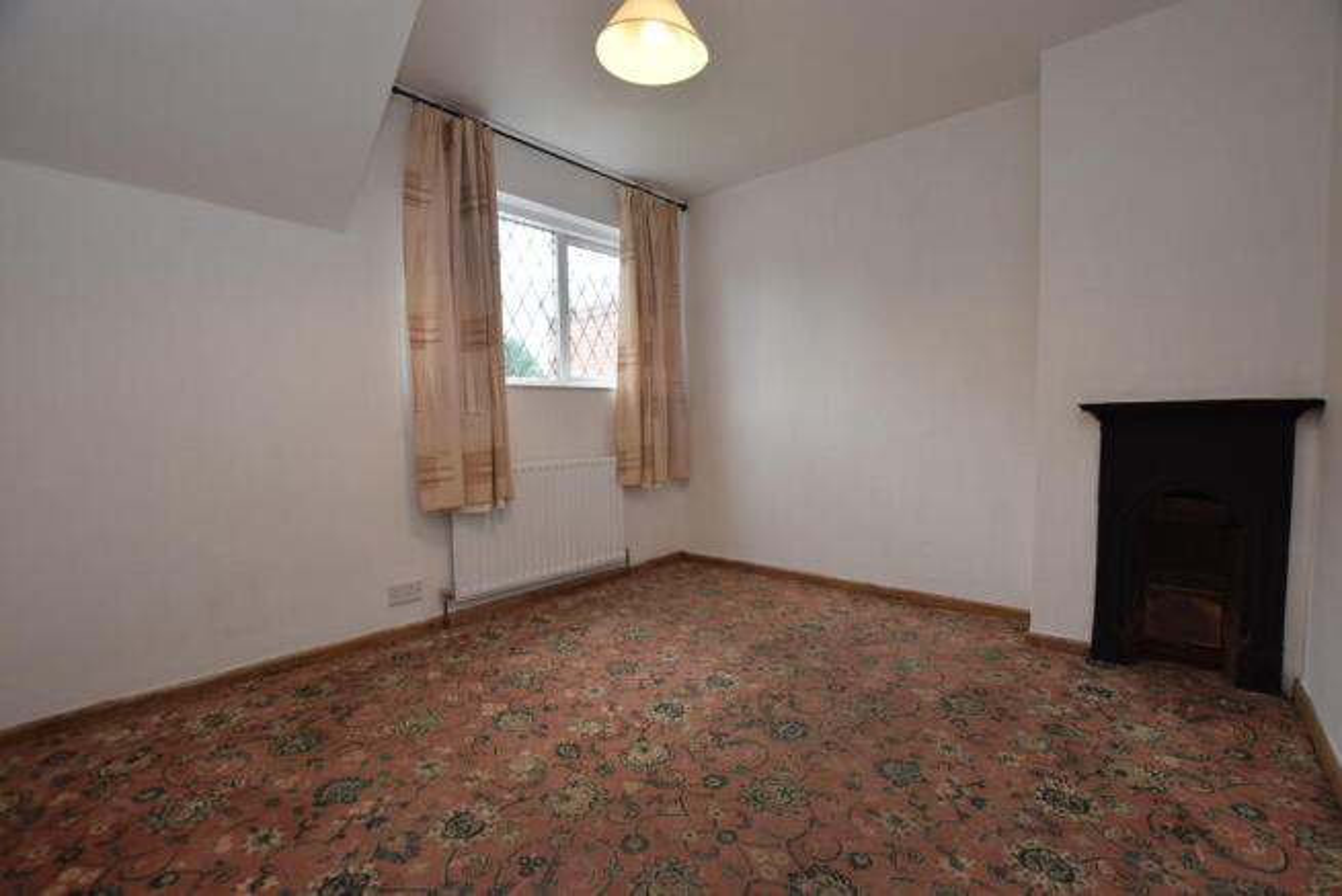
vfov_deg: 77.4
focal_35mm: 15
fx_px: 560
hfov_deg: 100.4
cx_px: 671
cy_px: 448
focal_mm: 10
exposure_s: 1/125
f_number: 5.6
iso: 640
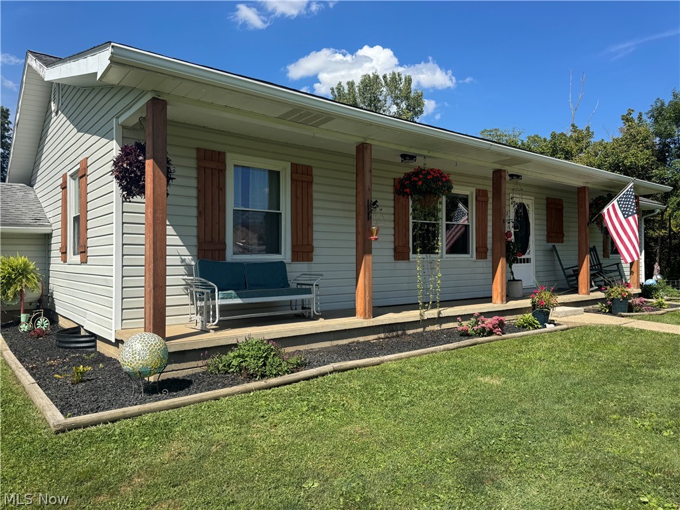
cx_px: 340
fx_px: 471
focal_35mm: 24
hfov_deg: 71.6
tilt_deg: -0.4
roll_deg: +0.0
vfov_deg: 56.8
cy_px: 255
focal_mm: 6.76
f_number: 1.78
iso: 80
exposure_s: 1/3597
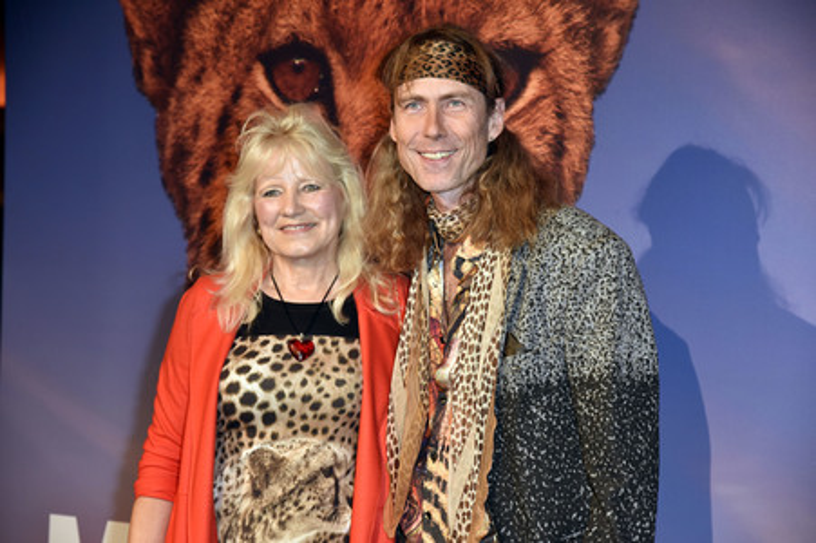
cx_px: 408
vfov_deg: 15.9
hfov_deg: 23.7
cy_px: 272
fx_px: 1948
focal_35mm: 86
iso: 1100
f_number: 5.6
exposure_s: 1/125
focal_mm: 86
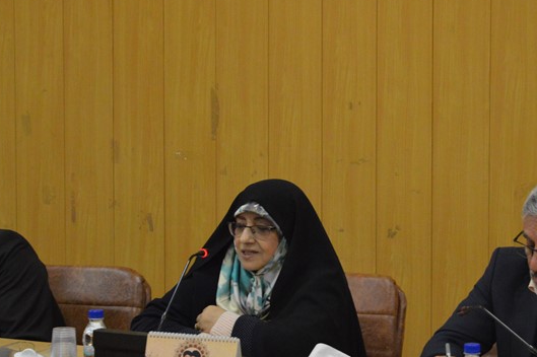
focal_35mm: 125
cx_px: 391
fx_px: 1860
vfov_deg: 11.0
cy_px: 157
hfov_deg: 16.4
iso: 3200
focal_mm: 55
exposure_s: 1/60
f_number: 5.6
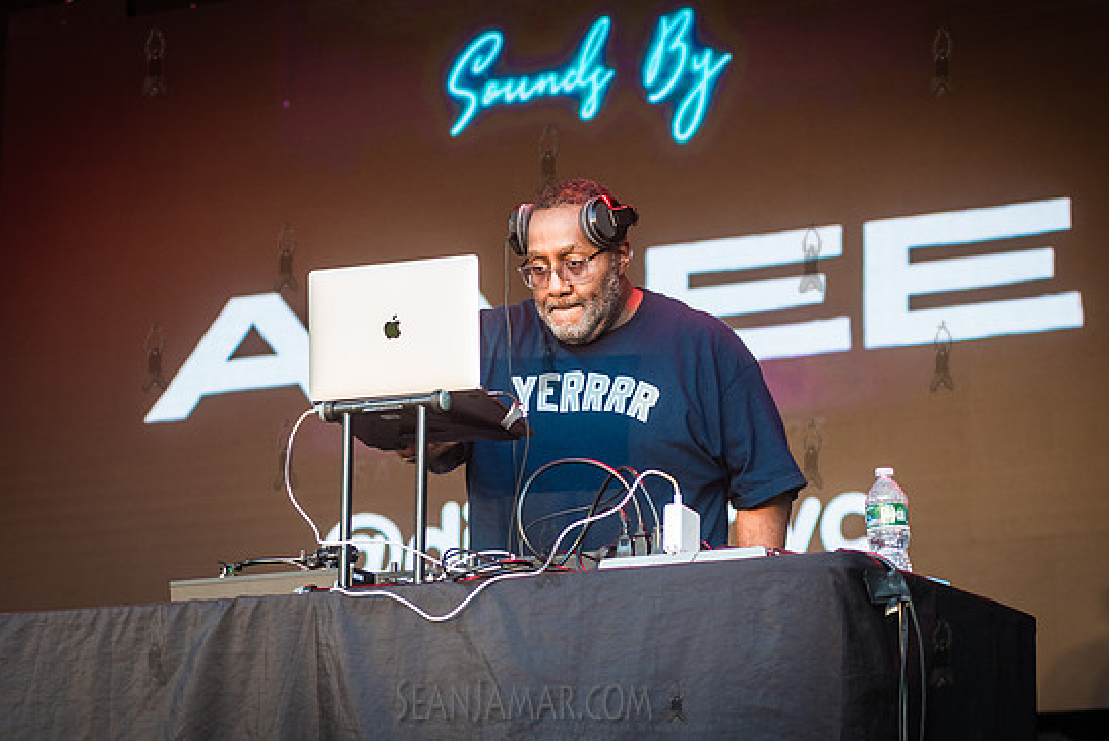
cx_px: 547
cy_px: 355
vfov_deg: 12.4
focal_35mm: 111
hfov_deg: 18.4
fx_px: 3421
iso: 1000
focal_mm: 92
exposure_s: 1/400
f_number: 4
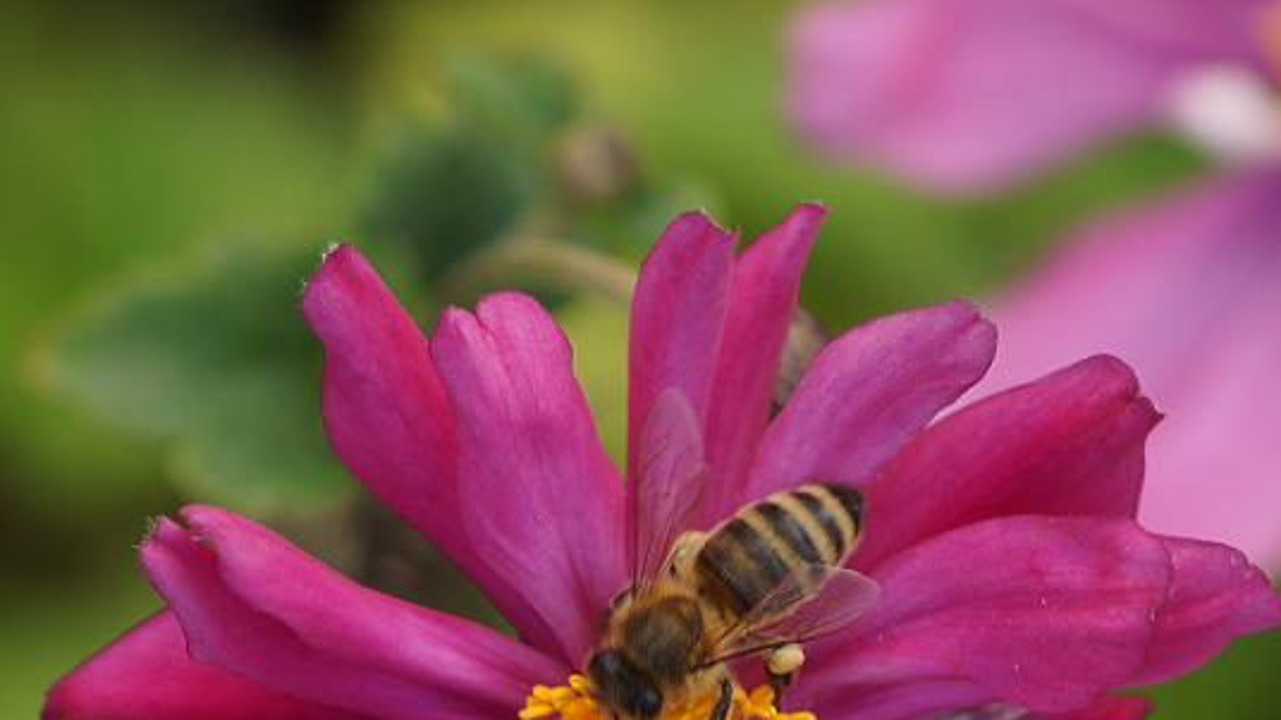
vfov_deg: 3.4
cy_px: 684
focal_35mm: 352
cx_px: 1049
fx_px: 11952
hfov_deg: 6.1
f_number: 4
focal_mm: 100
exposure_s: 1/160
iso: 160
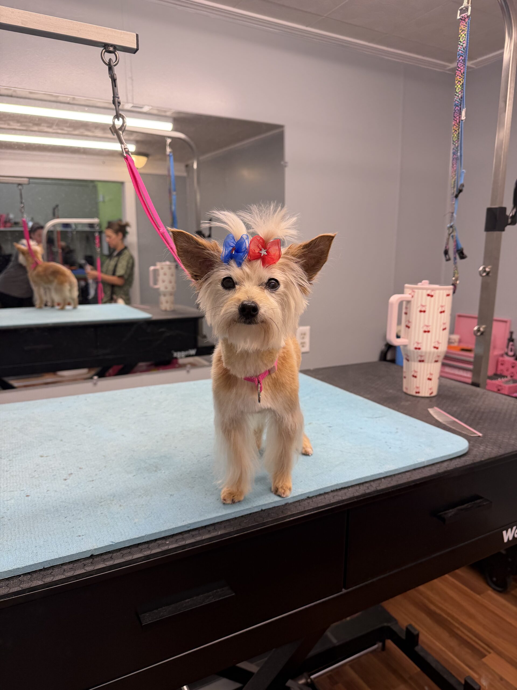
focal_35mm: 24
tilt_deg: -12.0
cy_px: 345
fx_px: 478
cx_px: 258
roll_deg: +0.7
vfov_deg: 71.6
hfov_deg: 56.8
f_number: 1.78
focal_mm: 6.76
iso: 64
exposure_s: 1/121
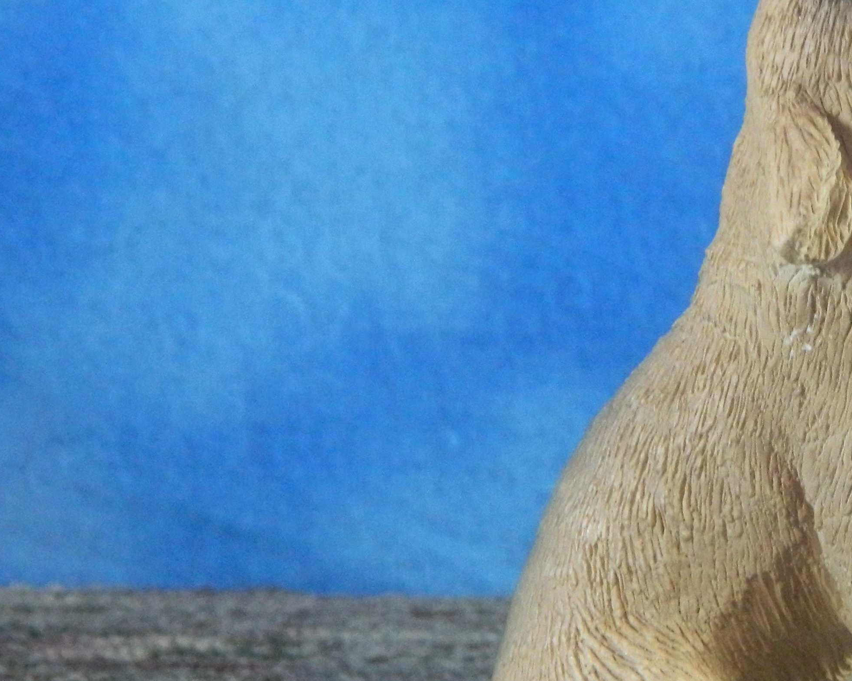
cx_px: 828
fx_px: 3076
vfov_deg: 12.6
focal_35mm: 122
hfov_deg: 15.5
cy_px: 367
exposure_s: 1/25
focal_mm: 10.2
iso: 400
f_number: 3.8
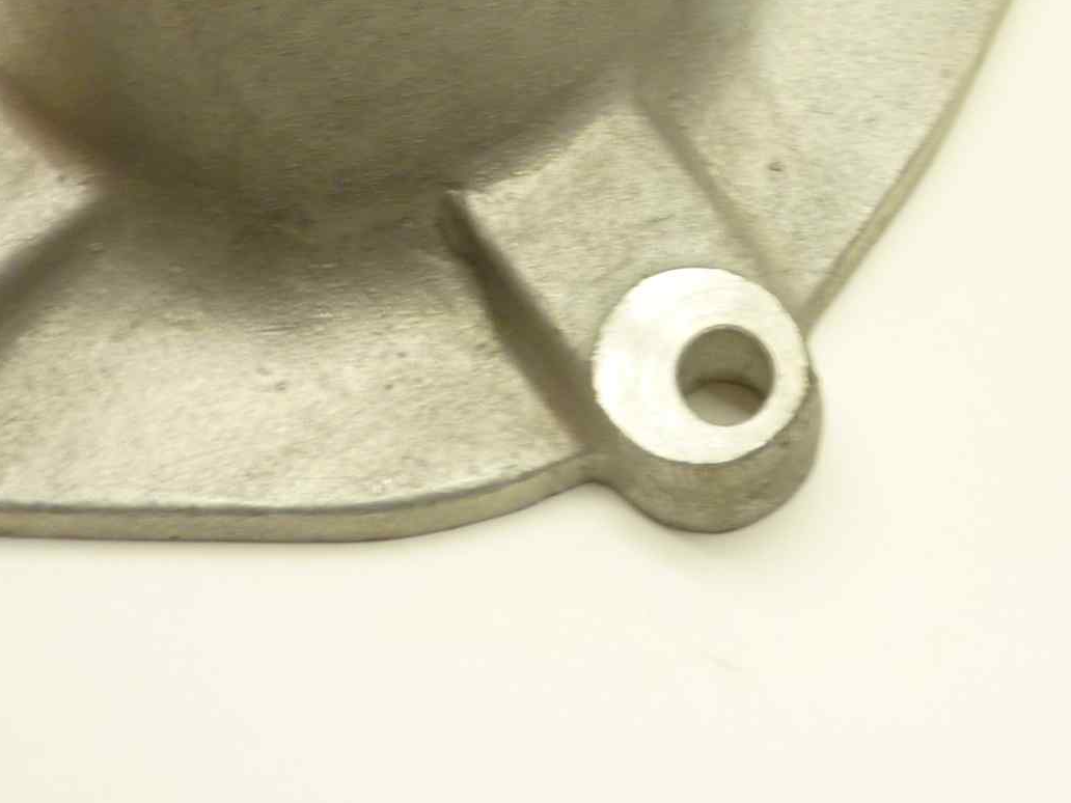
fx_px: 1918
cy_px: -121
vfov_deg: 22.1
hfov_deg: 31.1
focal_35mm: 62
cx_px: 626
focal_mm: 4.1
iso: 80
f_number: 3.3
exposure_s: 1/15
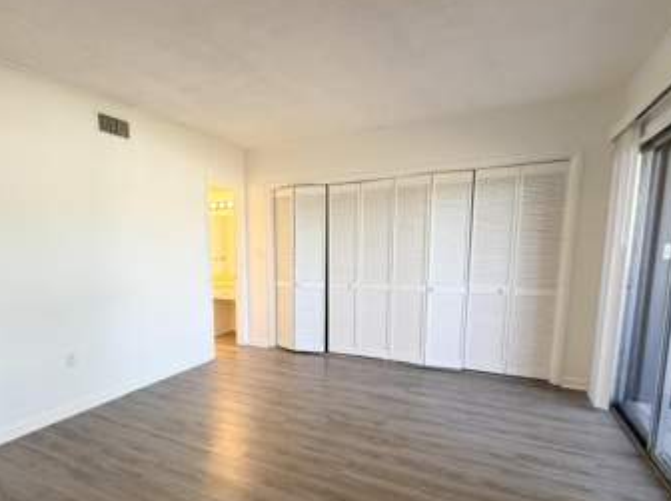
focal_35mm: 20
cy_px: 302
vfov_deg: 65.2
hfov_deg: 81.2
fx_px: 387
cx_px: 282
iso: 320
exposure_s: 1/120
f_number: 2.2
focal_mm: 2.22
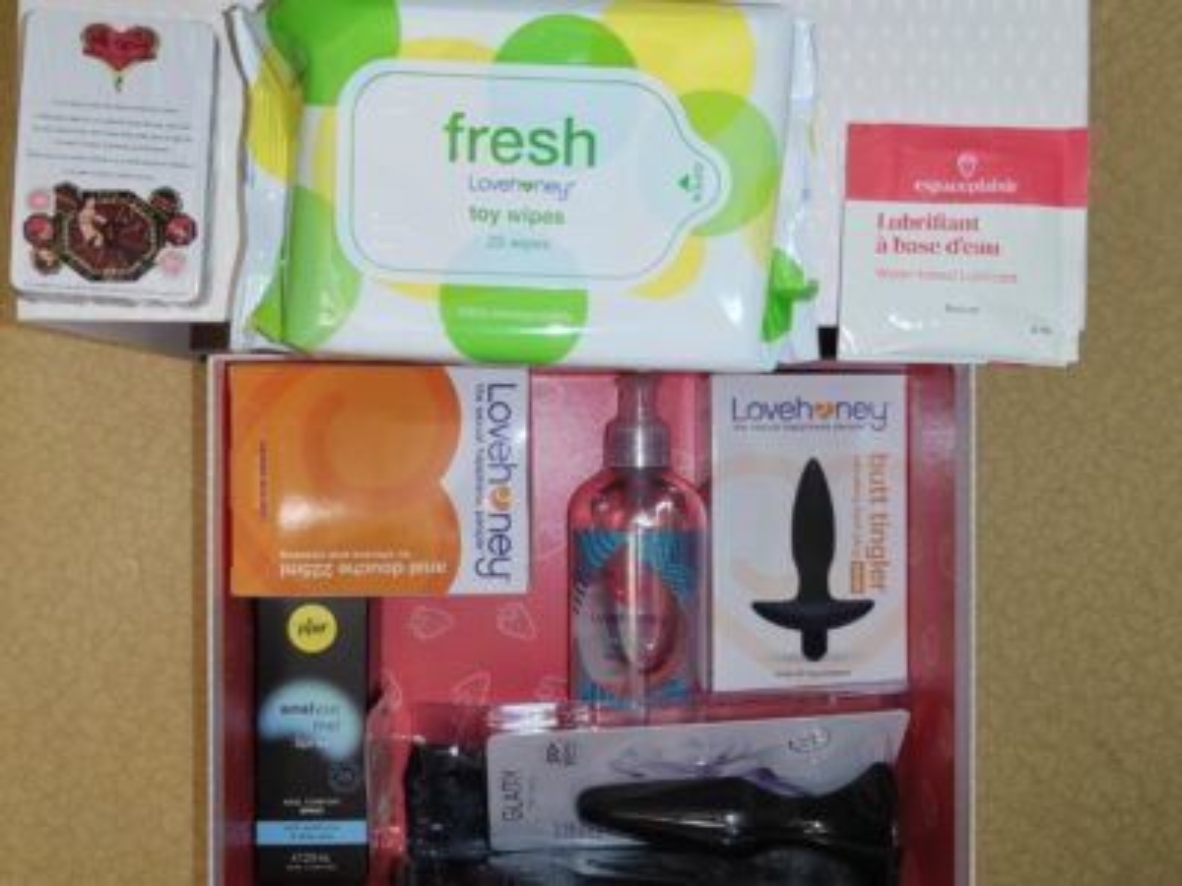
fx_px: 922
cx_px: 591
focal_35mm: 27
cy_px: 443
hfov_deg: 65.3
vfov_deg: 51.4
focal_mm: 5.52
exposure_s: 1/50
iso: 800
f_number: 1.9
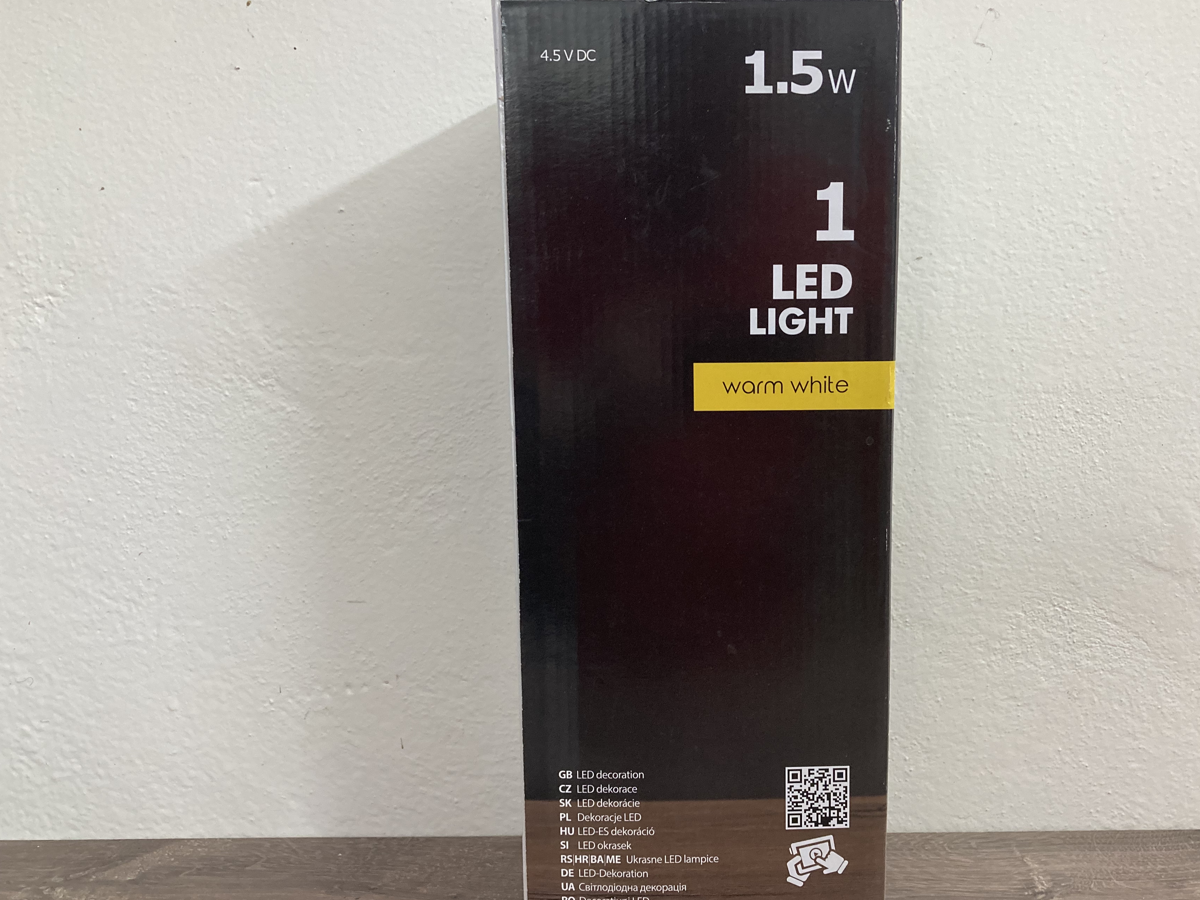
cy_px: 481
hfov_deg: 55.1
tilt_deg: -8.9
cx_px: 703
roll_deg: +0.4
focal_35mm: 33
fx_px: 1144
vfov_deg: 42.9
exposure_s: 1/50
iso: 125
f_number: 1.8
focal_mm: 3.99
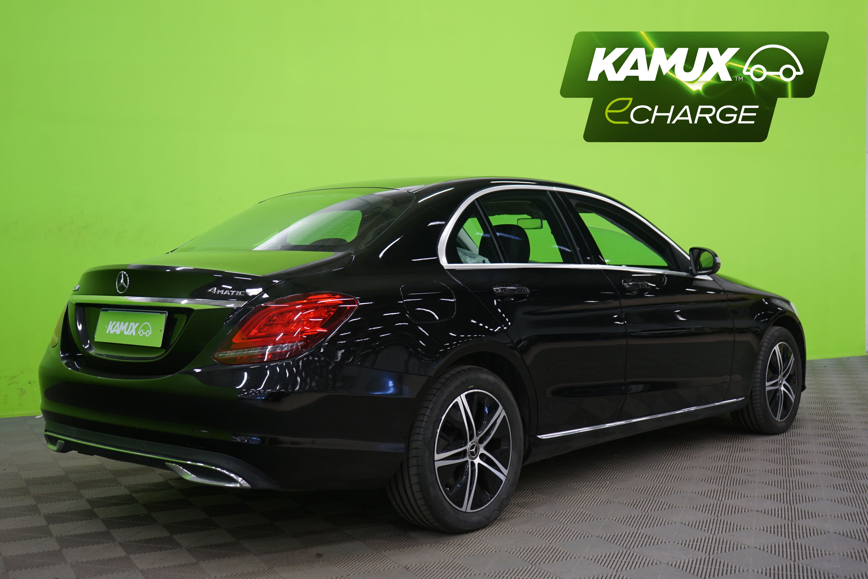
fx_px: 988
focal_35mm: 41
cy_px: 290
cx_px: 434
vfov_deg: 32.6
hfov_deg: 47.4
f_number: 4.5
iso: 400
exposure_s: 1/8
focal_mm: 41
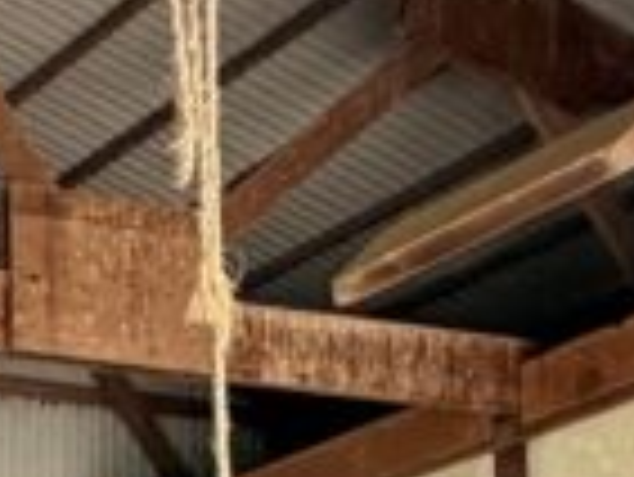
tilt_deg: +4.7
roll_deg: -0.2
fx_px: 1943
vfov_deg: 12.3
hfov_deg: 14.3
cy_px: 976
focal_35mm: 106
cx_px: -762
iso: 250
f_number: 2.2
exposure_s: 1/121
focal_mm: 2.22
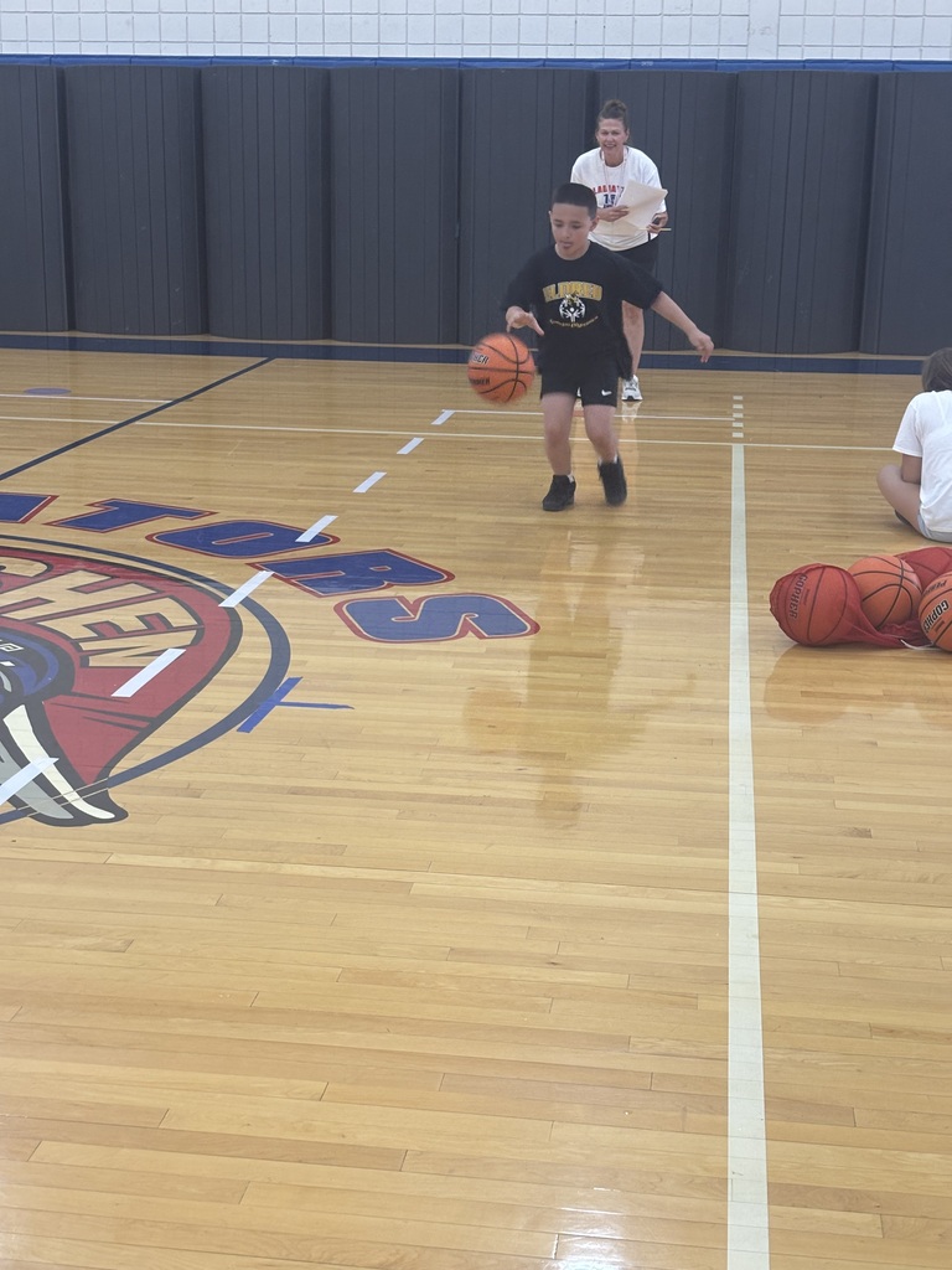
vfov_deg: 36.8
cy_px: 635
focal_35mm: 52
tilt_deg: -15.7
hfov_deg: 28.0
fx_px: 1907
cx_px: 476
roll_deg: -0.9
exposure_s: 1/60
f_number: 1.6
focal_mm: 5.96
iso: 125
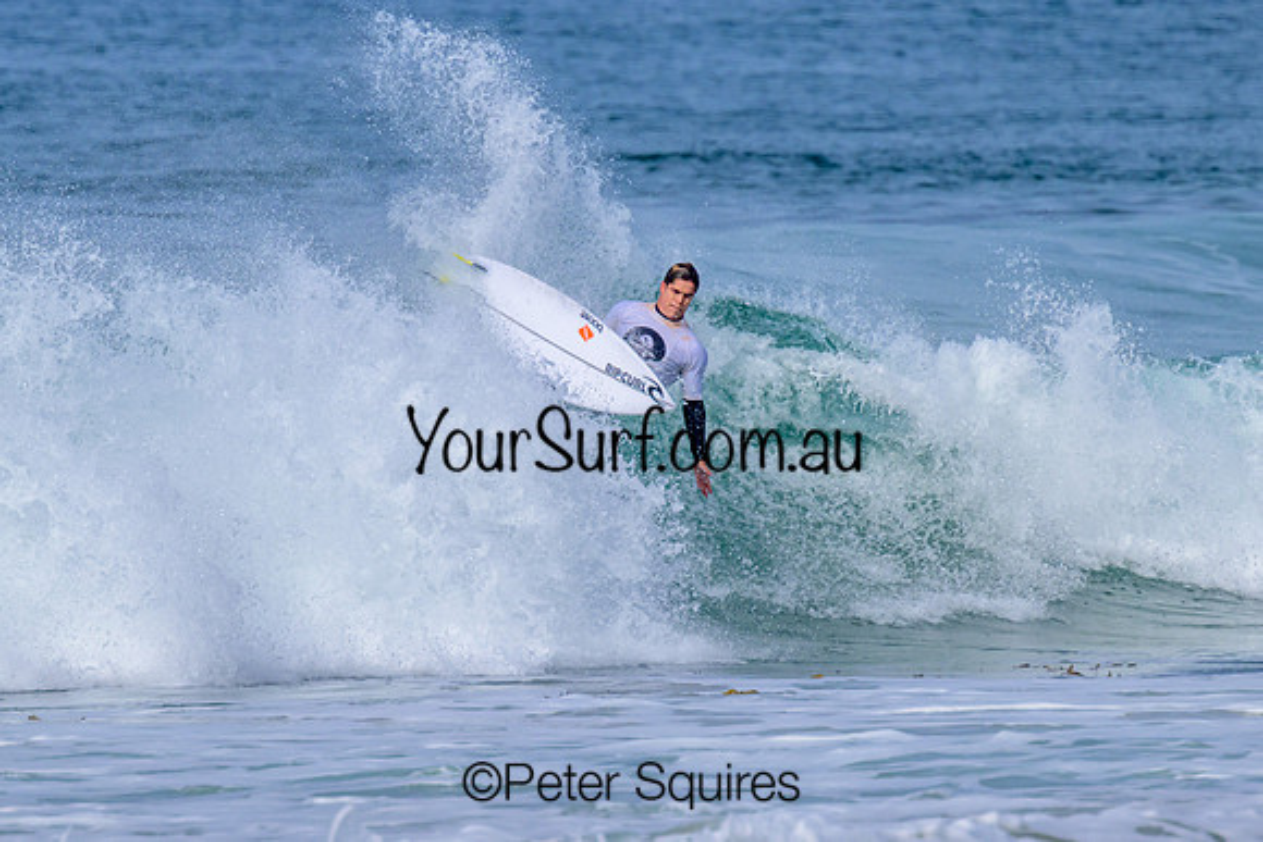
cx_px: 542
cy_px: 357
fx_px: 38519
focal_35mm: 1098
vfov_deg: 1.3
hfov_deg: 1.9
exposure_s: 1/2000
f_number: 11
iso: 720
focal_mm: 800
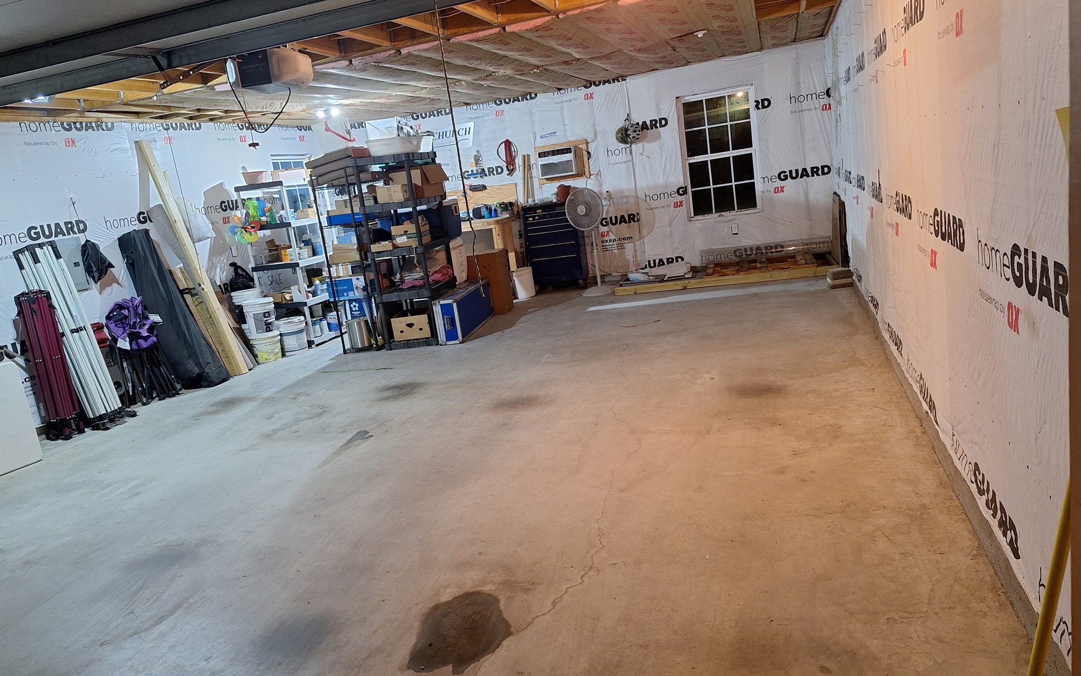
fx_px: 766
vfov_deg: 47.6
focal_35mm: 26
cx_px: 519
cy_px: 331
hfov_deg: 70.4
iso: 200
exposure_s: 1/40
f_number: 1.8
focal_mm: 5.54
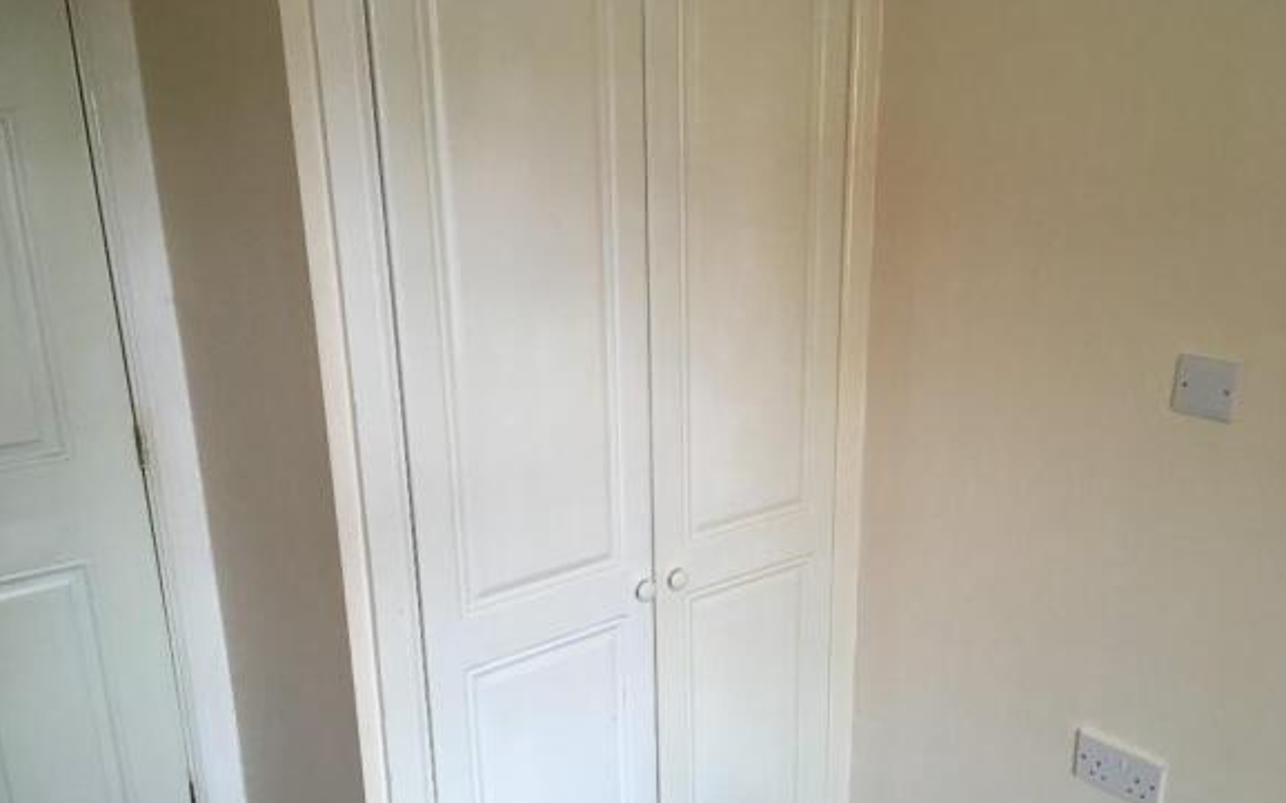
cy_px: 466
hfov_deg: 61.2
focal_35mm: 31
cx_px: 646
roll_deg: +1.8
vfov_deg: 40.5
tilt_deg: -16.1
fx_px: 1086
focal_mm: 4.15
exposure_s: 1/33
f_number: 2.2
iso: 100
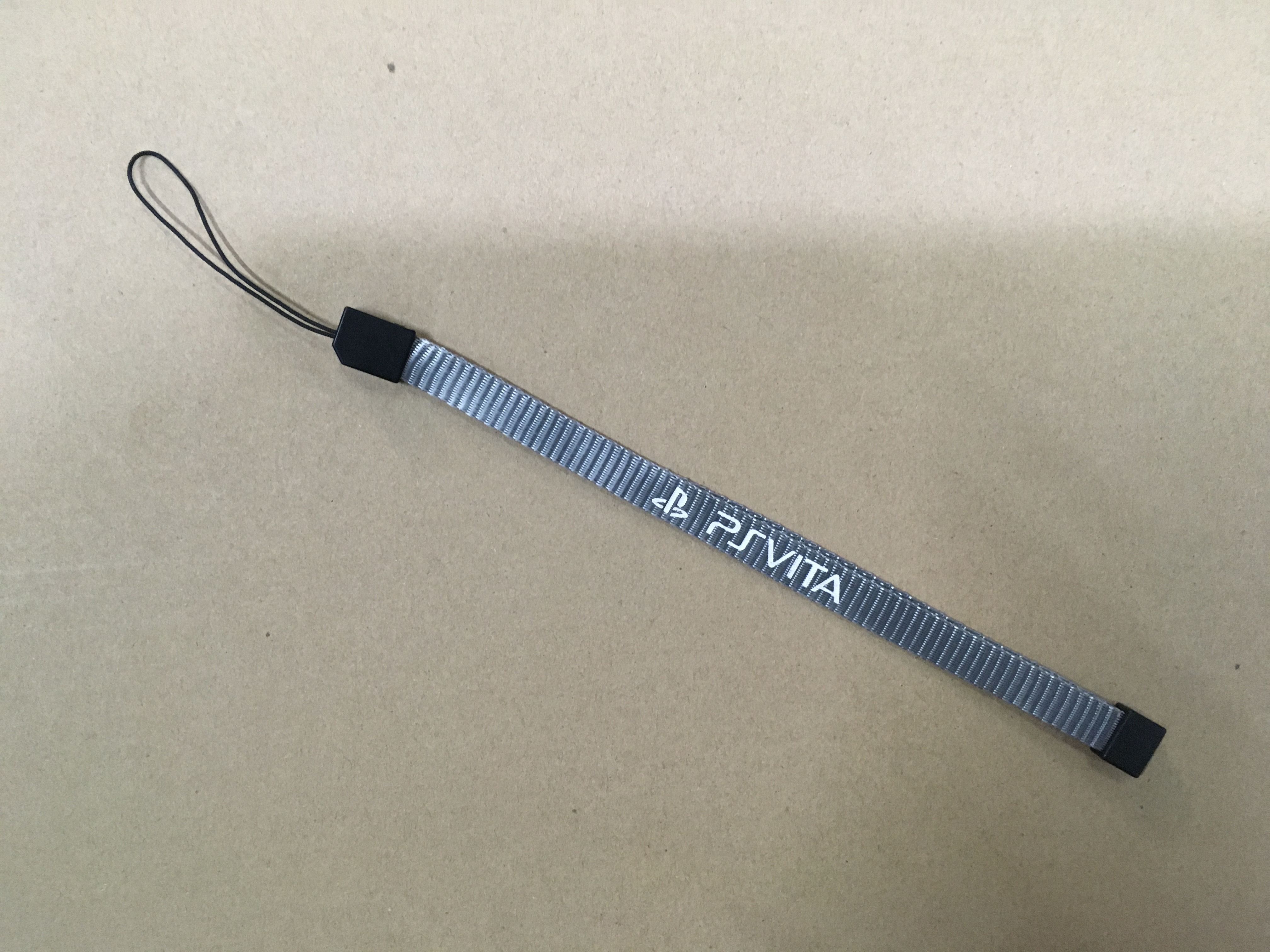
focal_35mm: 29
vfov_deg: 48.2
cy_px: 476
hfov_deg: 61.7
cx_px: 635
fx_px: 1064
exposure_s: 1/33
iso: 200
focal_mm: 4.15
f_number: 2.2
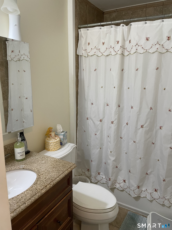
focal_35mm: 26
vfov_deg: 67.3
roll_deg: -0.1
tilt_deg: -8.9
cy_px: 115
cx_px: 86
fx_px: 172
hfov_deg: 53.1
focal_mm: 4.2
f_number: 1.6
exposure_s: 1/60
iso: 160
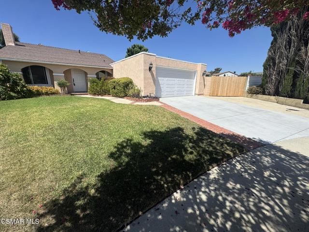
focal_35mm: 14
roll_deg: -2.7
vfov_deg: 85.7
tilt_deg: -12.2
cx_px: 154
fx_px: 125
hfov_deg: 102.1
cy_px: 116
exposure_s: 1/2674
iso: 50
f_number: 2.2
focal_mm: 2.22
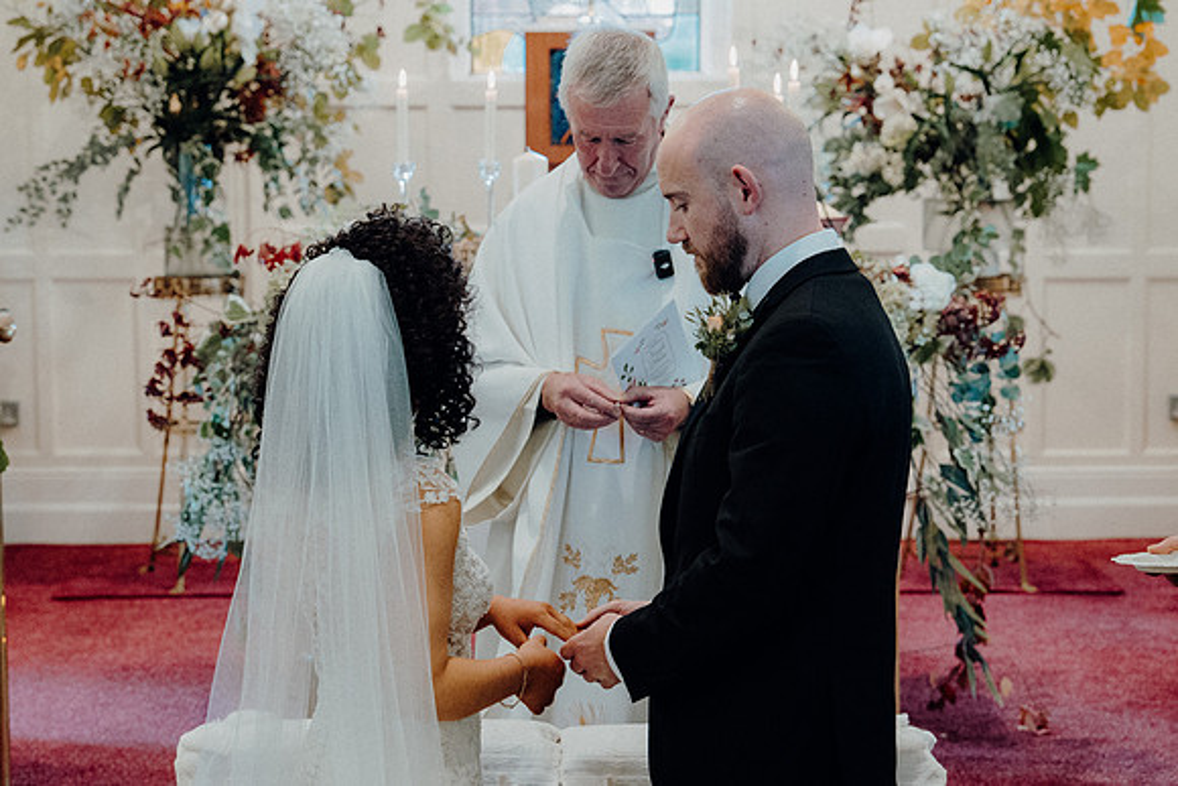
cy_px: 393
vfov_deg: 18.0
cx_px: 589
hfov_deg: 26.6
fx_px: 2487
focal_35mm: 76
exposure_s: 1/160
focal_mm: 51
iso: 2500
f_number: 3.5
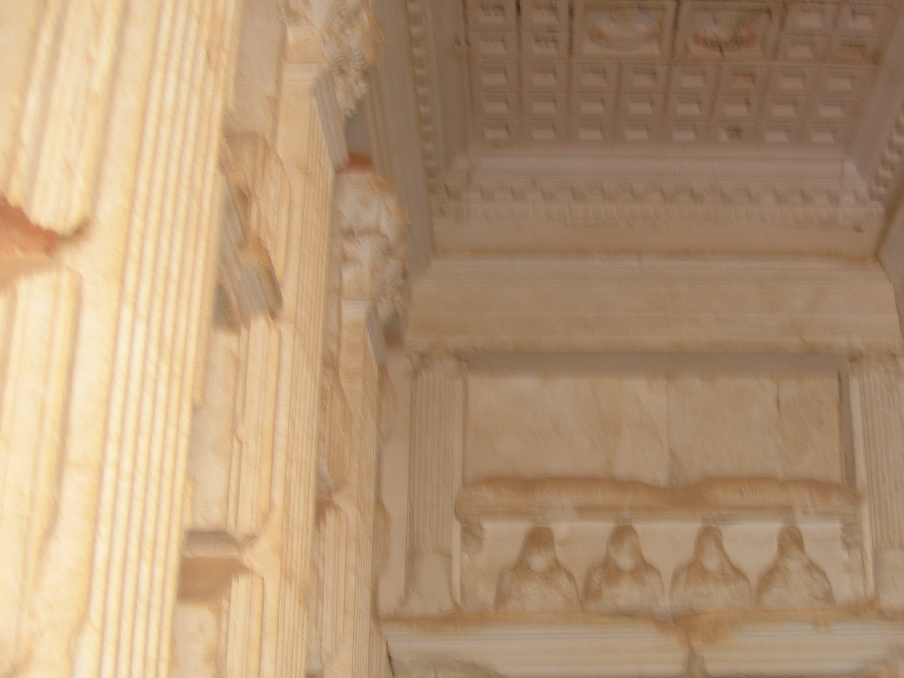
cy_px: 414
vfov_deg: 25.6
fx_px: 1489
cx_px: 640
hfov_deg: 33.3
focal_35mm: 57
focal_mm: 7.8
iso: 50
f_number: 2.8
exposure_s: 1/4.3
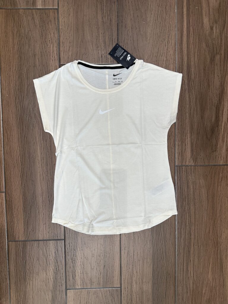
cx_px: 114
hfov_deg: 56.8
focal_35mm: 24
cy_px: 152
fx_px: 211
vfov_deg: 71.6
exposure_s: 1/100
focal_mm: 6.86
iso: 80
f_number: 1.78
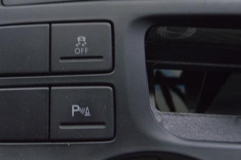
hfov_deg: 21.3
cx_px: 58
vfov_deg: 14.2
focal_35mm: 95
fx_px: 635
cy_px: 19
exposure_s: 1/20
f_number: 5.6
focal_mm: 28
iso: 400
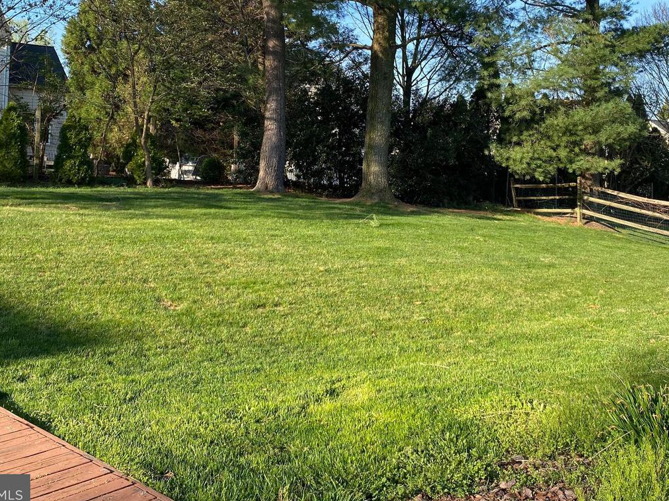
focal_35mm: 37
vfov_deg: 38.1
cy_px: 156
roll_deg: -1.8
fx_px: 715
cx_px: 390
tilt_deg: +1.6
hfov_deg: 49.9
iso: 32
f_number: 1.8
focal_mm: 4.25
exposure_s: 1/752
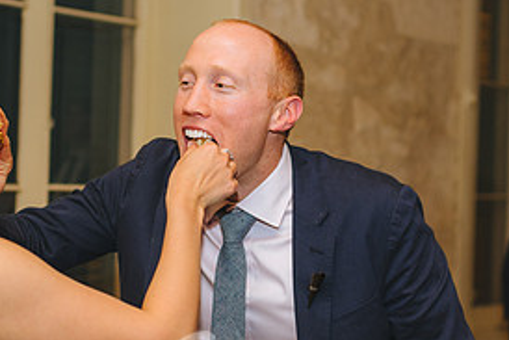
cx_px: 160
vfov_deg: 16.7
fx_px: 1160
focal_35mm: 82
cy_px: 187
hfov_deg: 24.6
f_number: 2.5
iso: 800
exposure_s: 1/200
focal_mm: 35
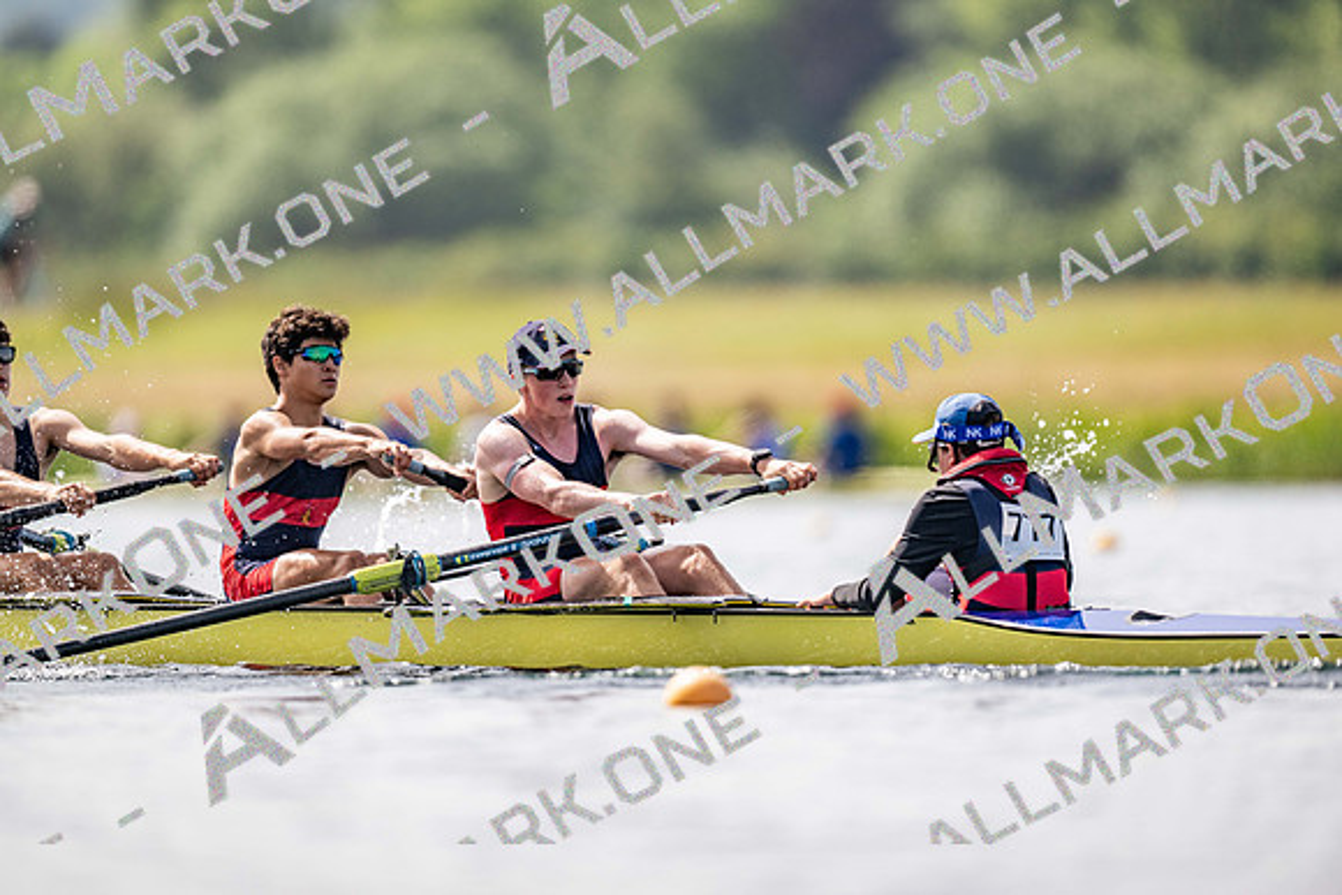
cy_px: 448
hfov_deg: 3.4
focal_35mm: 600
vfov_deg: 2.3
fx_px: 22371
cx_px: 671
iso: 180
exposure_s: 1/2500
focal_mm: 600
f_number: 4
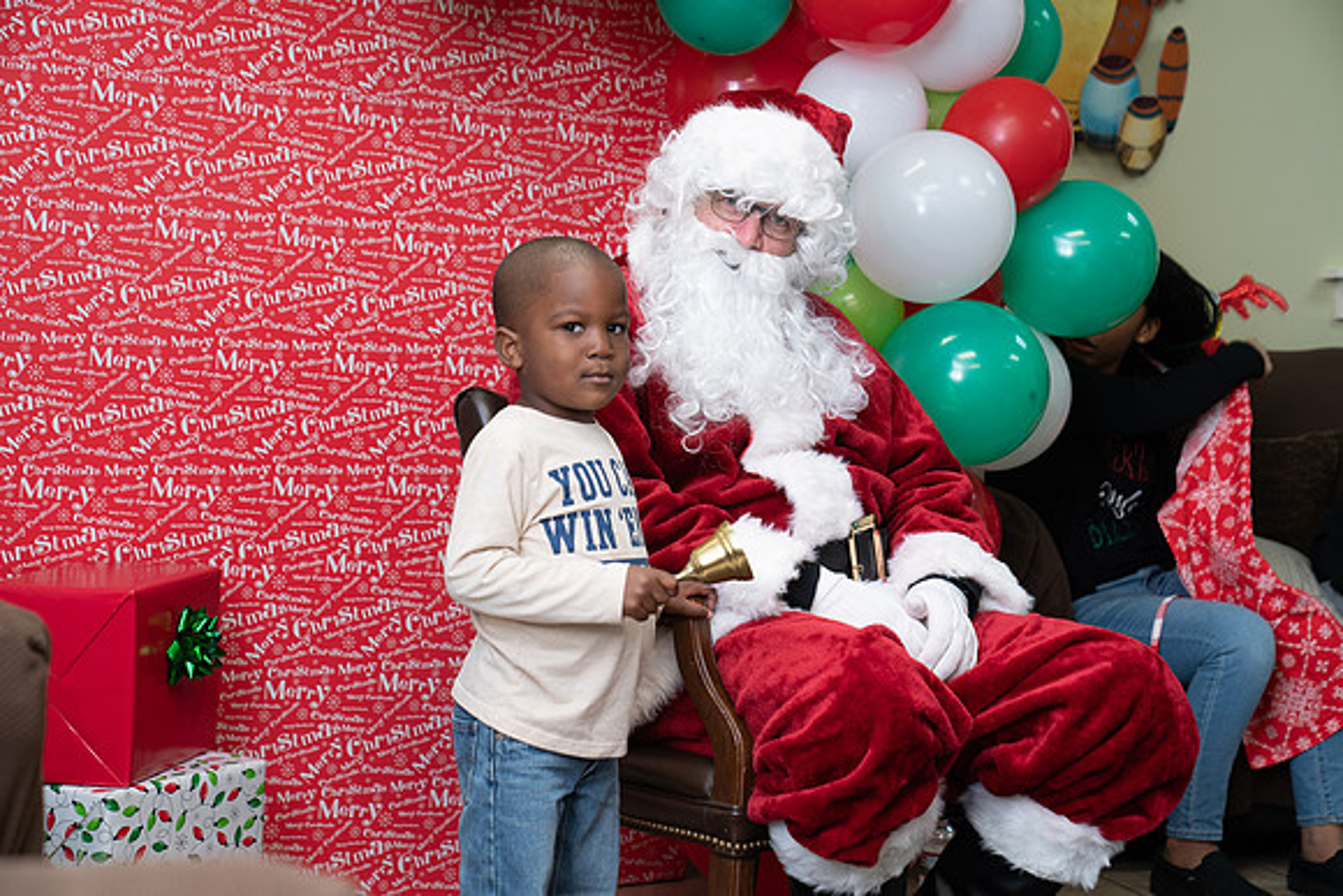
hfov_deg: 28.8
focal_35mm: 70
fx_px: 2612
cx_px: 672
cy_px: 448
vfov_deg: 19.5
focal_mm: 70
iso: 640
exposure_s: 1/80
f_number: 4.5
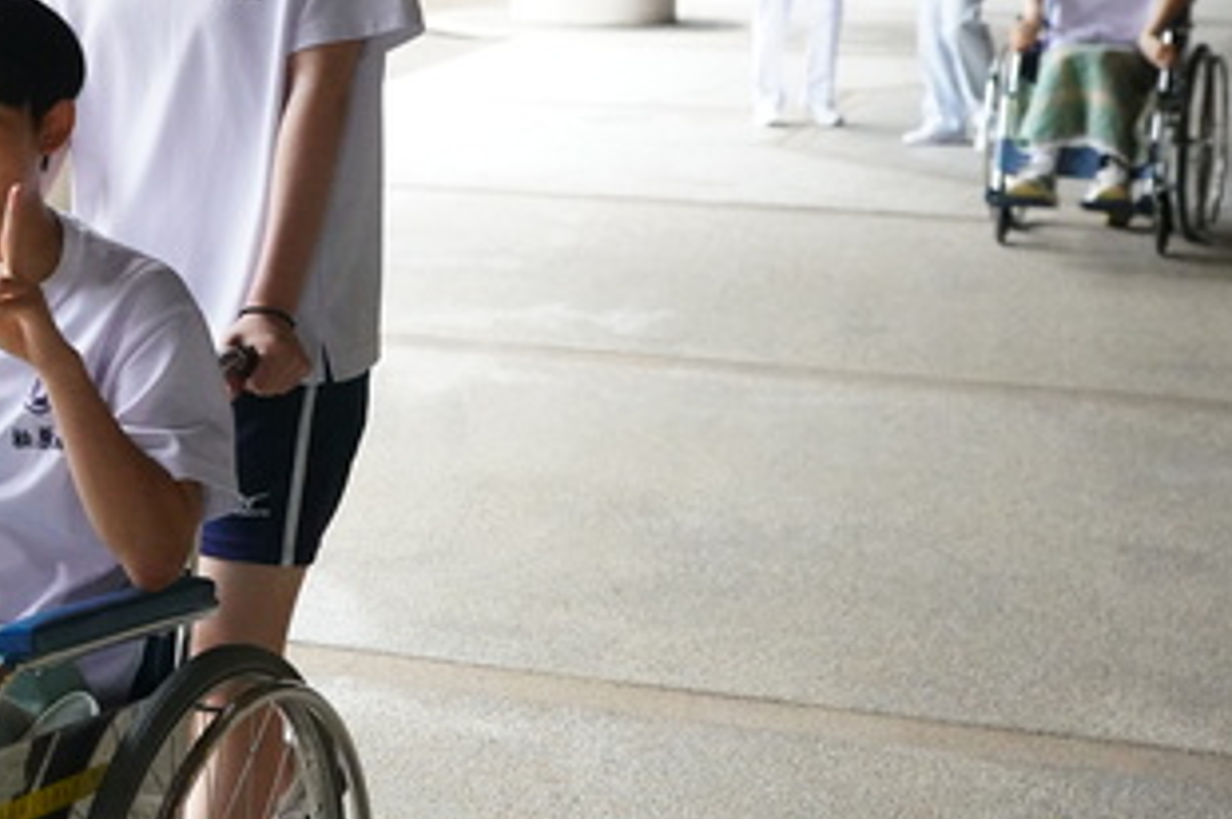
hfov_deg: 23.4
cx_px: 64
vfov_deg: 16.1
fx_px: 2872
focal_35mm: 84
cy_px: 181
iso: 10000
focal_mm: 40
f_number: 4
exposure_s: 1/1250
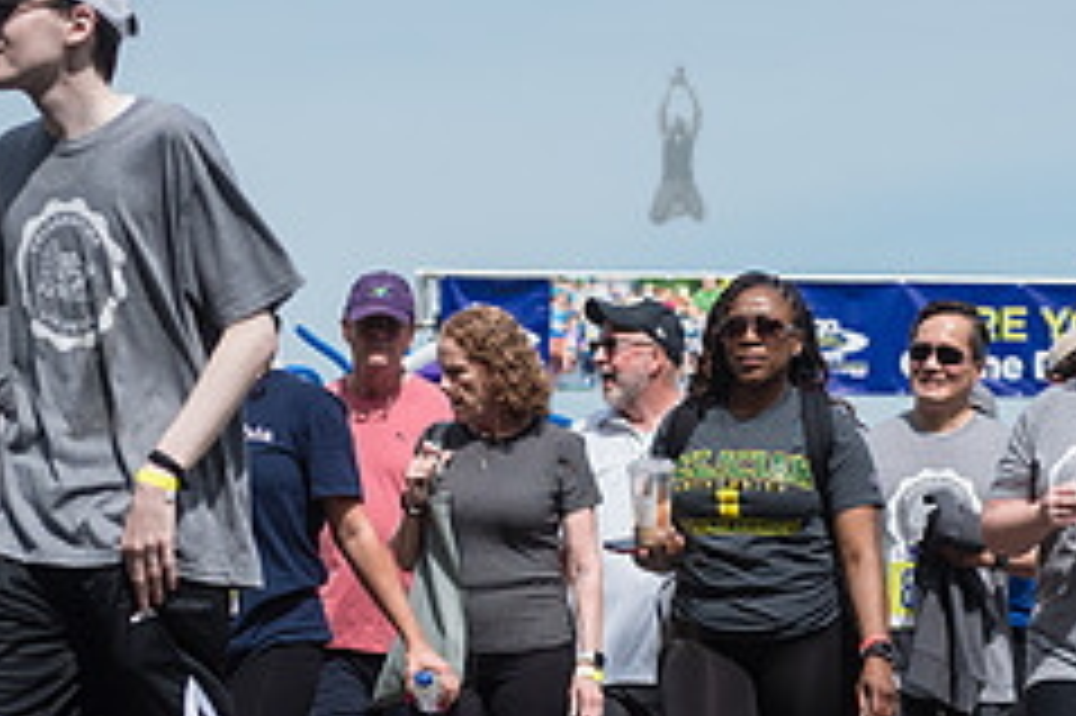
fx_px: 6033
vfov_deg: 6.8
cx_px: 675
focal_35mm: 202
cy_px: 579
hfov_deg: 10.2
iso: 250
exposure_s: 1/2000
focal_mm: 80
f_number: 4.5
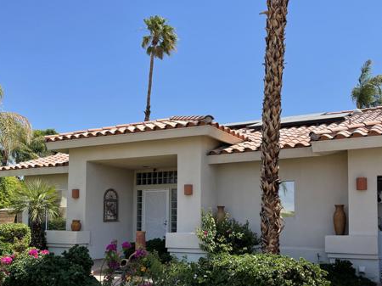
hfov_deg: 50.1
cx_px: 205
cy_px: 190
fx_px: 408
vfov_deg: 38.2
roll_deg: +0.0
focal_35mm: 37
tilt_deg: +4.7
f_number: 1.6
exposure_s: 1/2387
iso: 32
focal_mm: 5.1
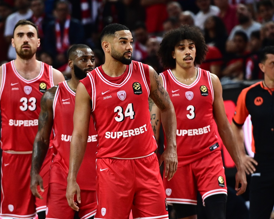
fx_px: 1833
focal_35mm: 226
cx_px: 112
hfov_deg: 8.5
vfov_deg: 6.8
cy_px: 110
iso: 2500
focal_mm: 200
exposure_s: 1/640
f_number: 3.2
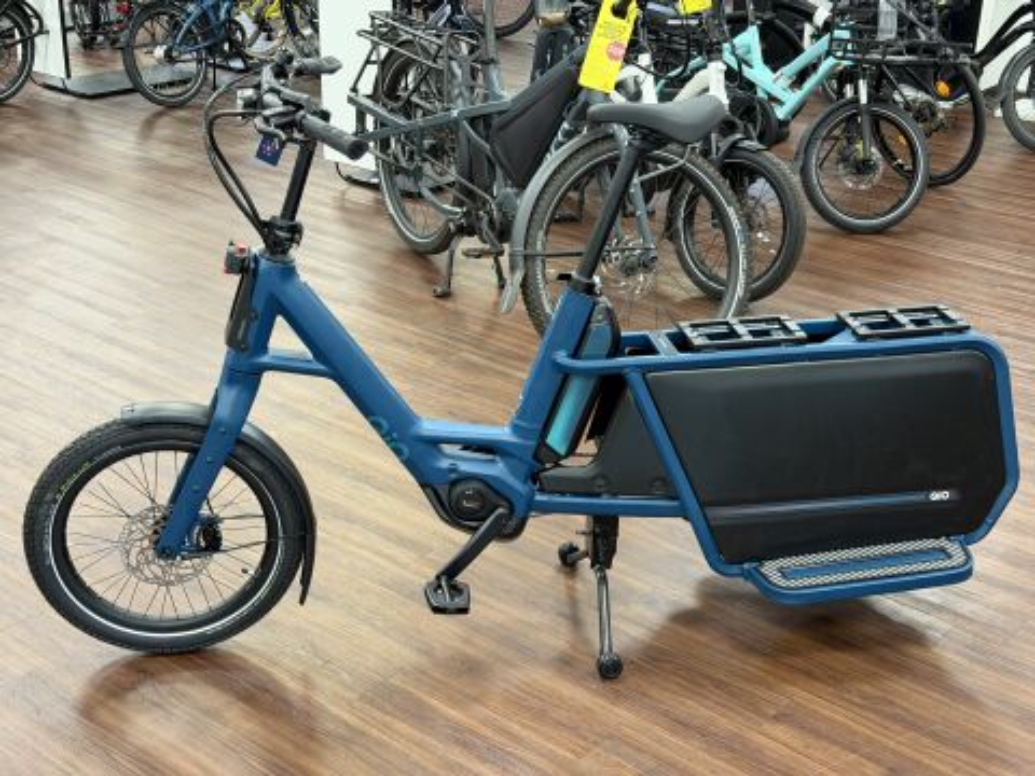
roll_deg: -1.6
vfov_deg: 30.3
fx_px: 1435
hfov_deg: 39.7
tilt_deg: -23.1
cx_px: 518
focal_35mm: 48
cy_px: 388
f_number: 1.78
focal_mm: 6.76
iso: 160
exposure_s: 1/50
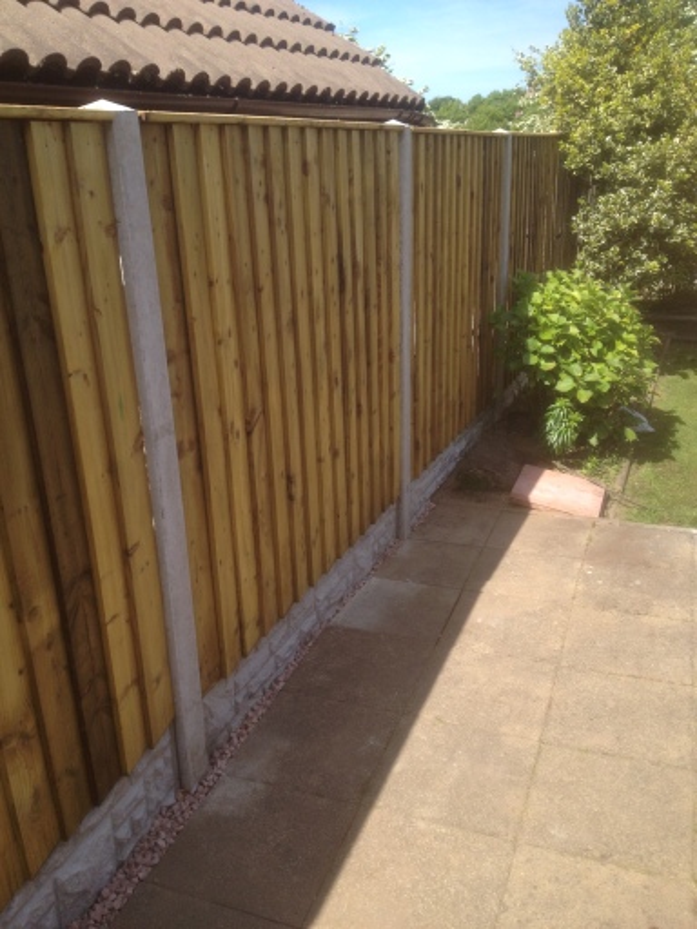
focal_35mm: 35
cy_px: 464
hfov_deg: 40.7
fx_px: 940
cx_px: 348
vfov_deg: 52.6
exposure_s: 1/699
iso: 50
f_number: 2.4
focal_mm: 4.28
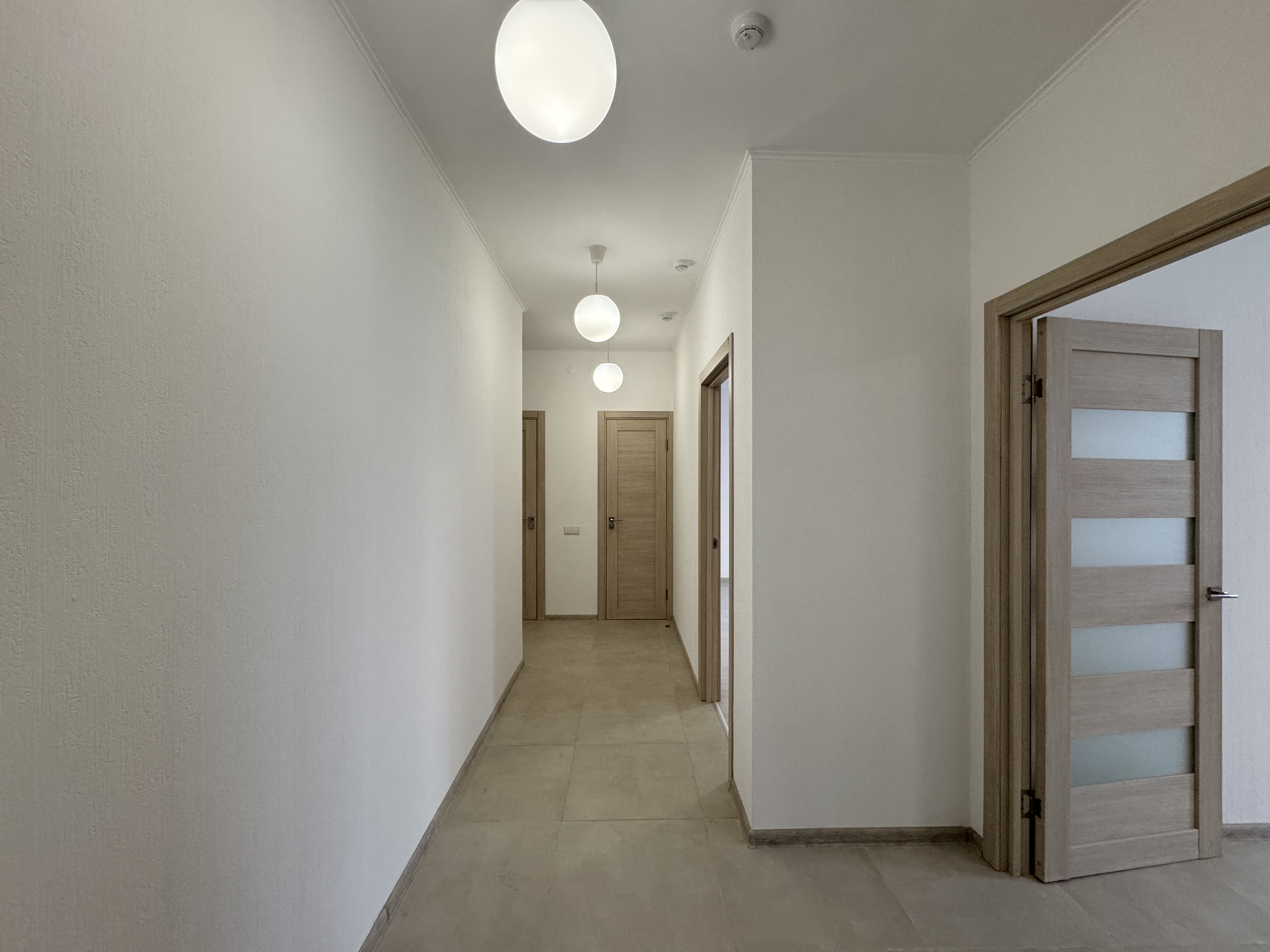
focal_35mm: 14
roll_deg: -0.4
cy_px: 476
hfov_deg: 102.1
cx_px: 635
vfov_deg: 85.7
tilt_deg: -0.6
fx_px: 514
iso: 250
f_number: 2.2
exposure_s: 1/100
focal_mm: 2.22
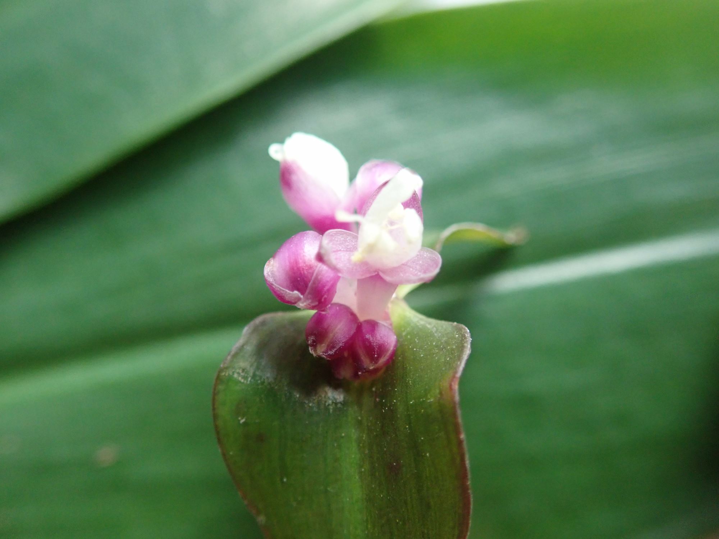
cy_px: 270
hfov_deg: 60.0
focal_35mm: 30
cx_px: 360
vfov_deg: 46.8
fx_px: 623
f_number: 2.3
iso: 800
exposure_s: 1/125
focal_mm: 5.5
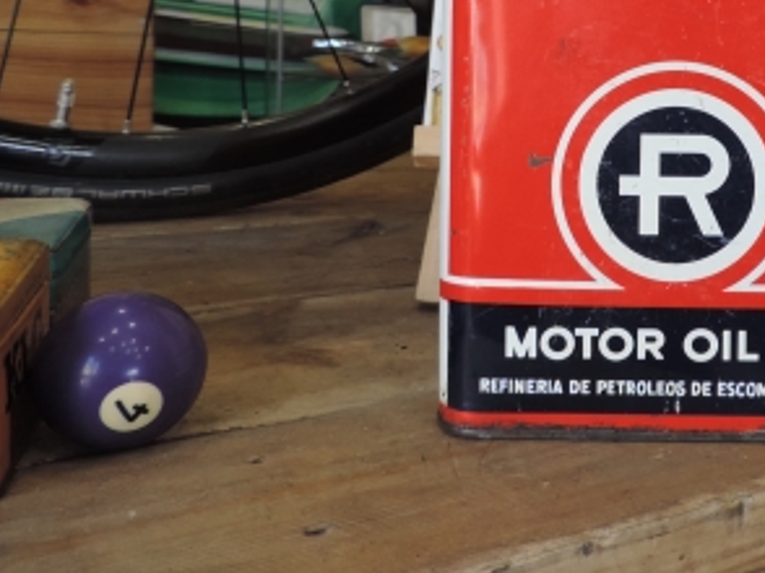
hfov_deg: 36.6
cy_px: 70
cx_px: 684
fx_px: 1082
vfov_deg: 28.6
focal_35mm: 49
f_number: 3
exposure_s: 1/30
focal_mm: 4.3
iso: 140
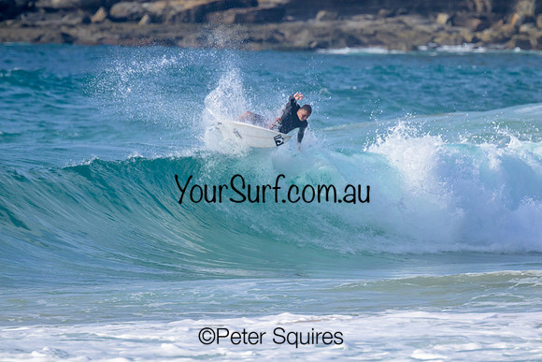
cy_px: 181
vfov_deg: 1.7
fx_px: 12354
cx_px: 271
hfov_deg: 2.5
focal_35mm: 820
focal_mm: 800
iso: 1100
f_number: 11
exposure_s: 1/2000
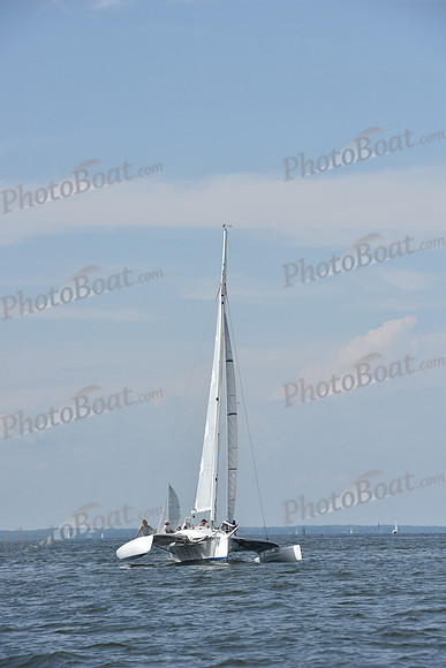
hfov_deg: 8.6
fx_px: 2971
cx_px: 223
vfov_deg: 12.8
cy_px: 334
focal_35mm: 160
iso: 320
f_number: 10
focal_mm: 160
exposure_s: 1/1250
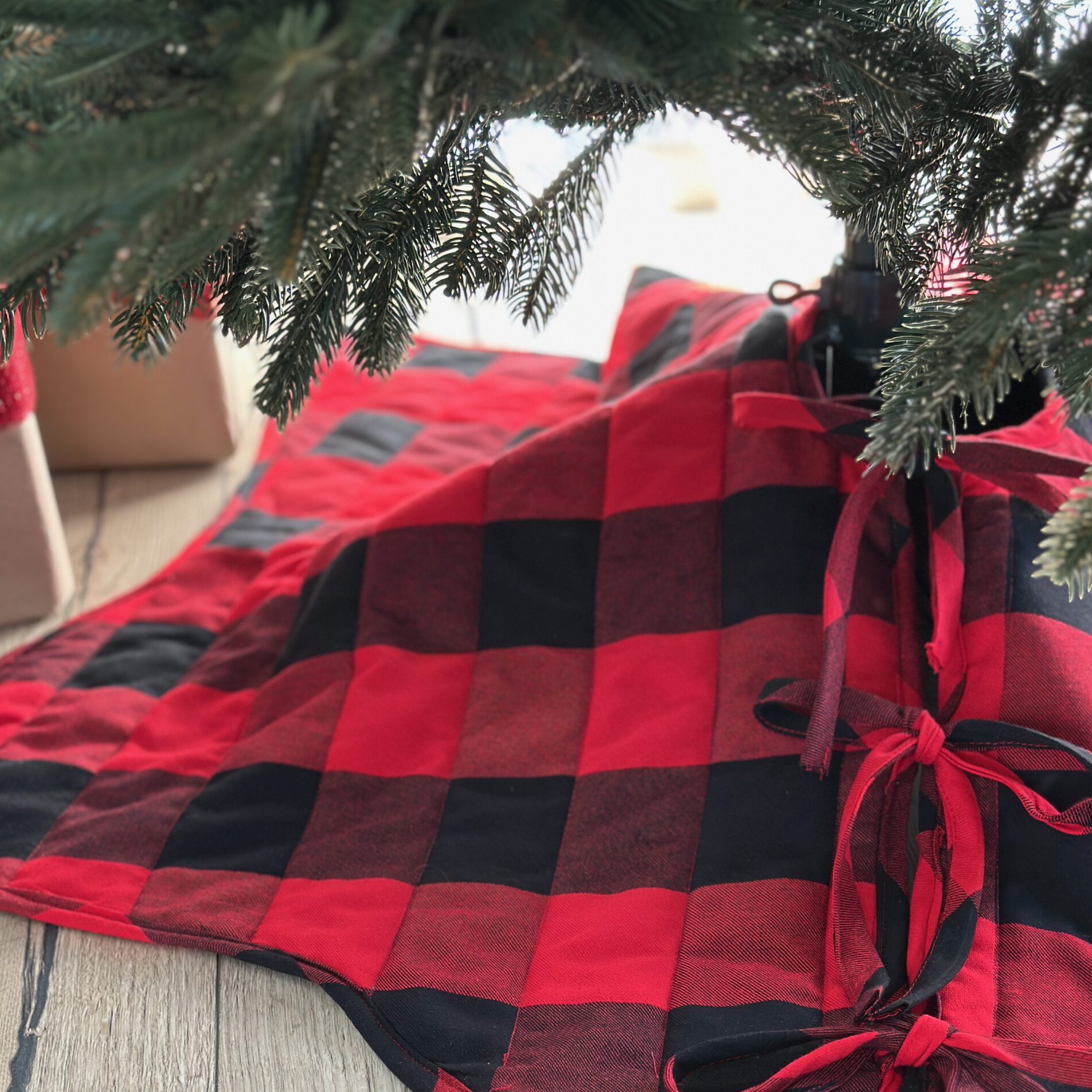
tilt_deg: -30.8
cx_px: 546
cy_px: 730
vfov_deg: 29.8
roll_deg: +4.0
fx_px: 2034
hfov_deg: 30.0
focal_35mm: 57
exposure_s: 1/60
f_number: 1.78
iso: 200
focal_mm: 6.86
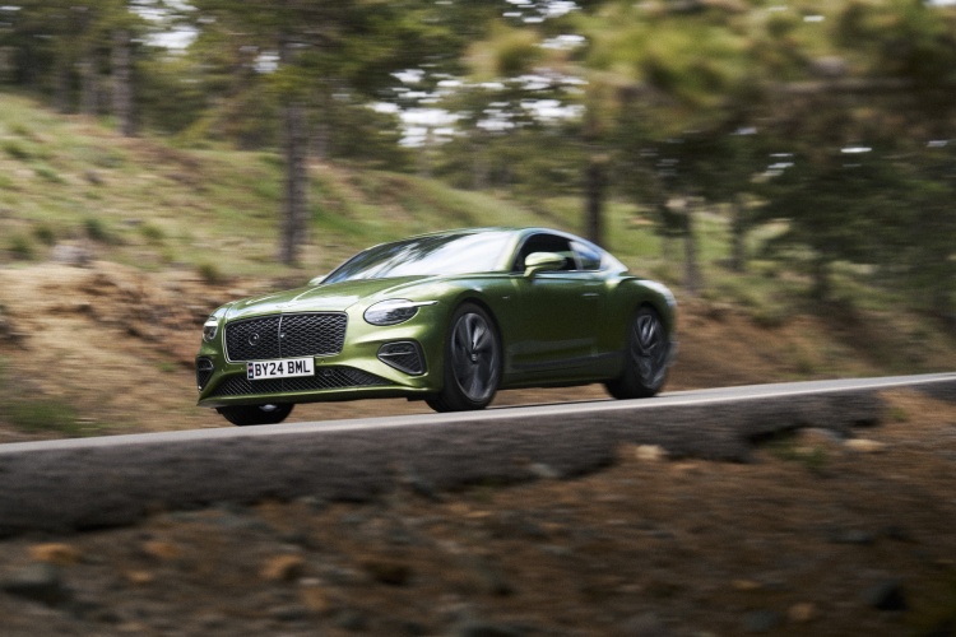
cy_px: 318
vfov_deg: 19.5
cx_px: 478
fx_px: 1859
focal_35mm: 70
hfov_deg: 28.8
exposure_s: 1/80
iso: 100
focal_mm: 70
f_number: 2.8
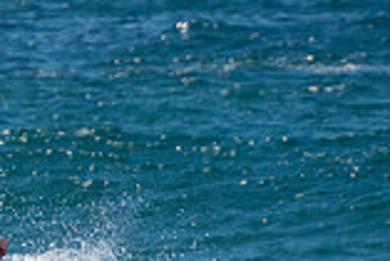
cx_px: -62
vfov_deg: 0.6
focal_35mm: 2222
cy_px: 309
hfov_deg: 0.9
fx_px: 24093
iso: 250
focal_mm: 400
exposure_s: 1/2000
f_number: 5.6
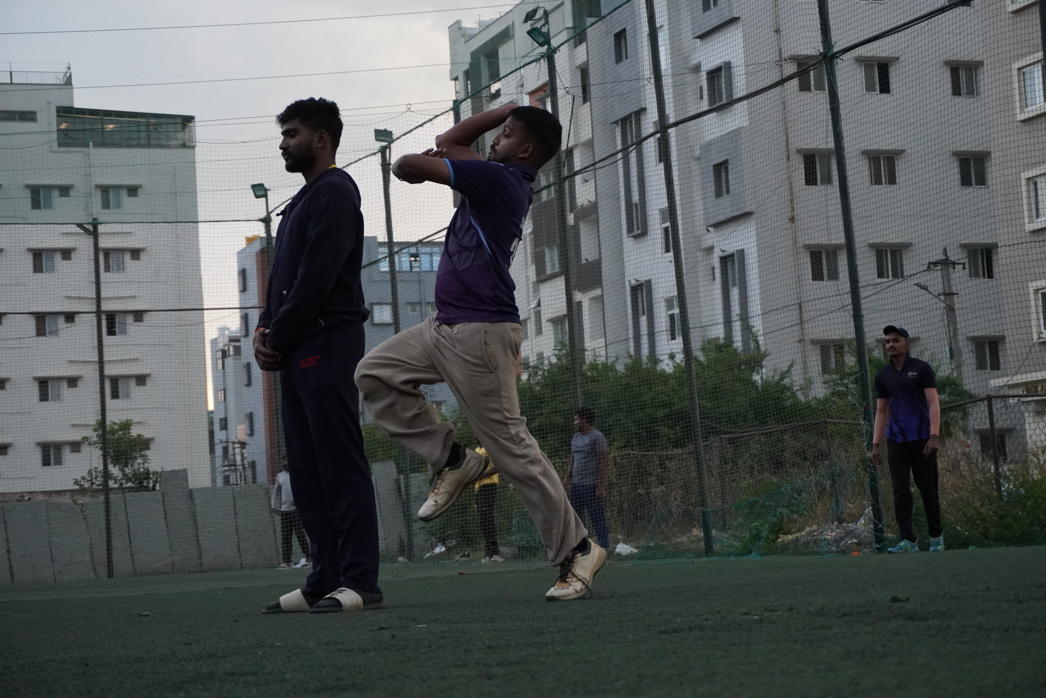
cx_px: 523
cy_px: 349
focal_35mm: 75
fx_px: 2179
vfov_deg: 18.2
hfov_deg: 27.0
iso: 2500
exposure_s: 1/1000
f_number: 5.6
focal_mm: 50
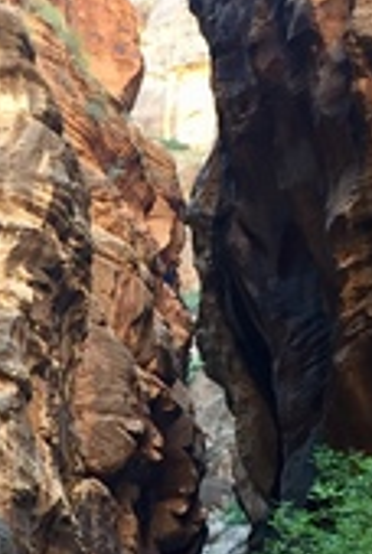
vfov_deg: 22.1
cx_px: 3
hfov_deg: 14.7
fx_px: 1420
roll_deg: -0.3
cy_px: 306
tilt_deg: +19.4
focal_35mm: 92
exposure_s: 1/30
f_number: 2.2
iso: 40
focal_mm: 4.15
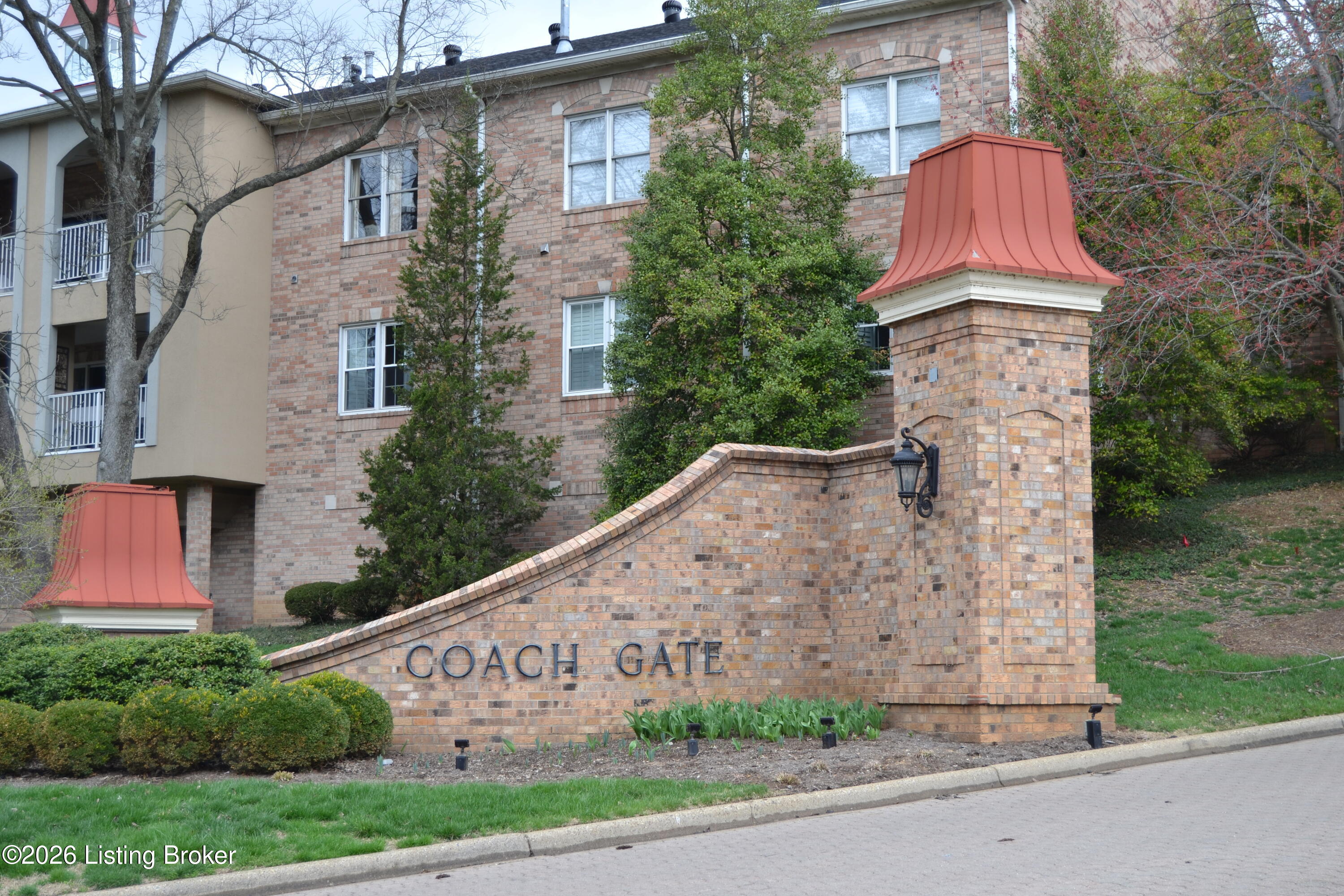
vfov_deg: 26.5
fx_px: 1904
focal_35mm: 51
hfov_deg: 38.9
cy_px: 448
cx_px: 672
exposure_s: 1/125
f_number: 5.6
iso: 100
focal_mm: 34
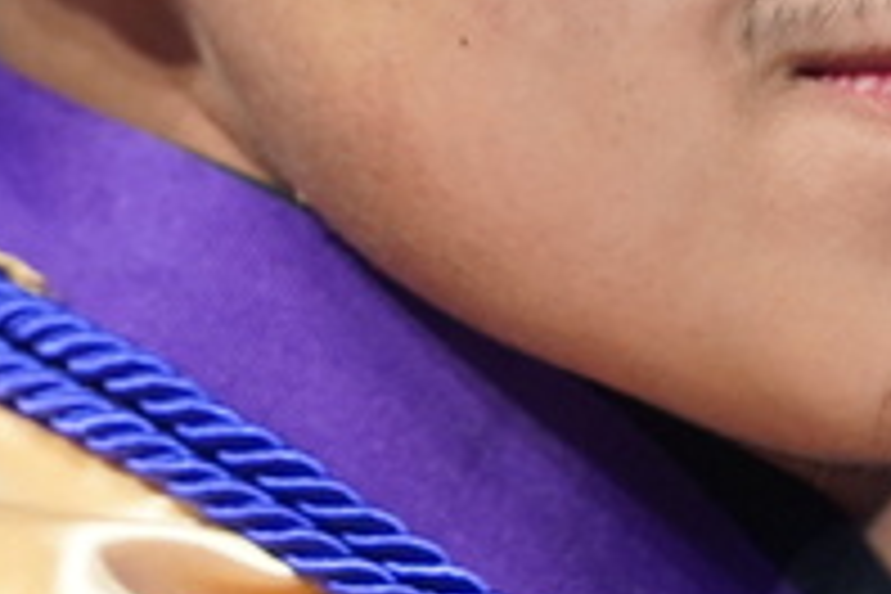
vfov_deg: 1.4
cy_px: -218
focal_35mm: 1001
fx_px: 24773
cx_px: 774
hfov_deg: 2.1
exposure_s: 1/200
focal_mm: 194
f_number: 4
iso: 4000
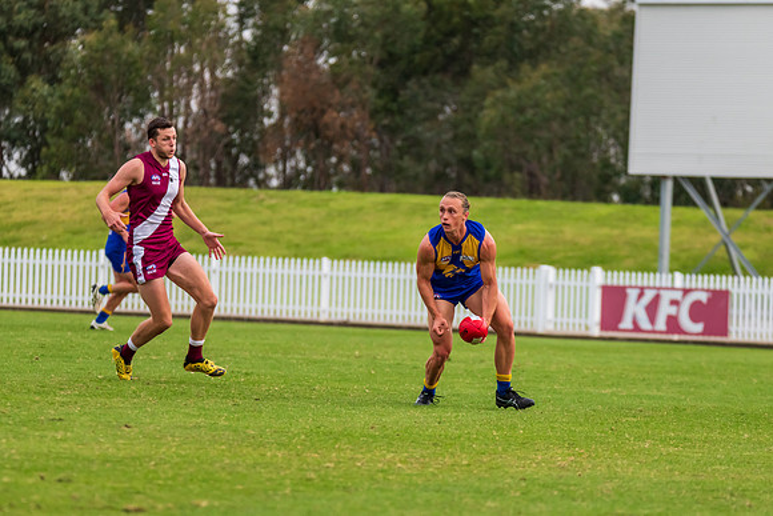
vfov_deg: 3.8
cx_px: 438
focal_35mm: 358
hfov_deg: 5.8
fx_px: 7695
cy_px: 292
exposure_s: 1/1250
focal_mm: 300
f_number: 6.3
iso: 1000
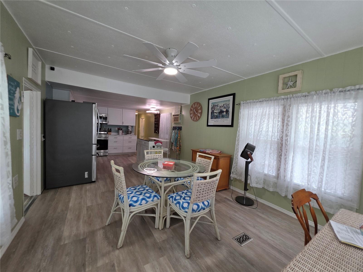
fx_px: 136
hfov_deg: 106.2
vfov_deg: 89.9
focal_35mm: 13
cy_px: 136
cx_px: 182
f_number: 1.9
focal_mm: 2.2
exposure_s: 1/120
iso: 80
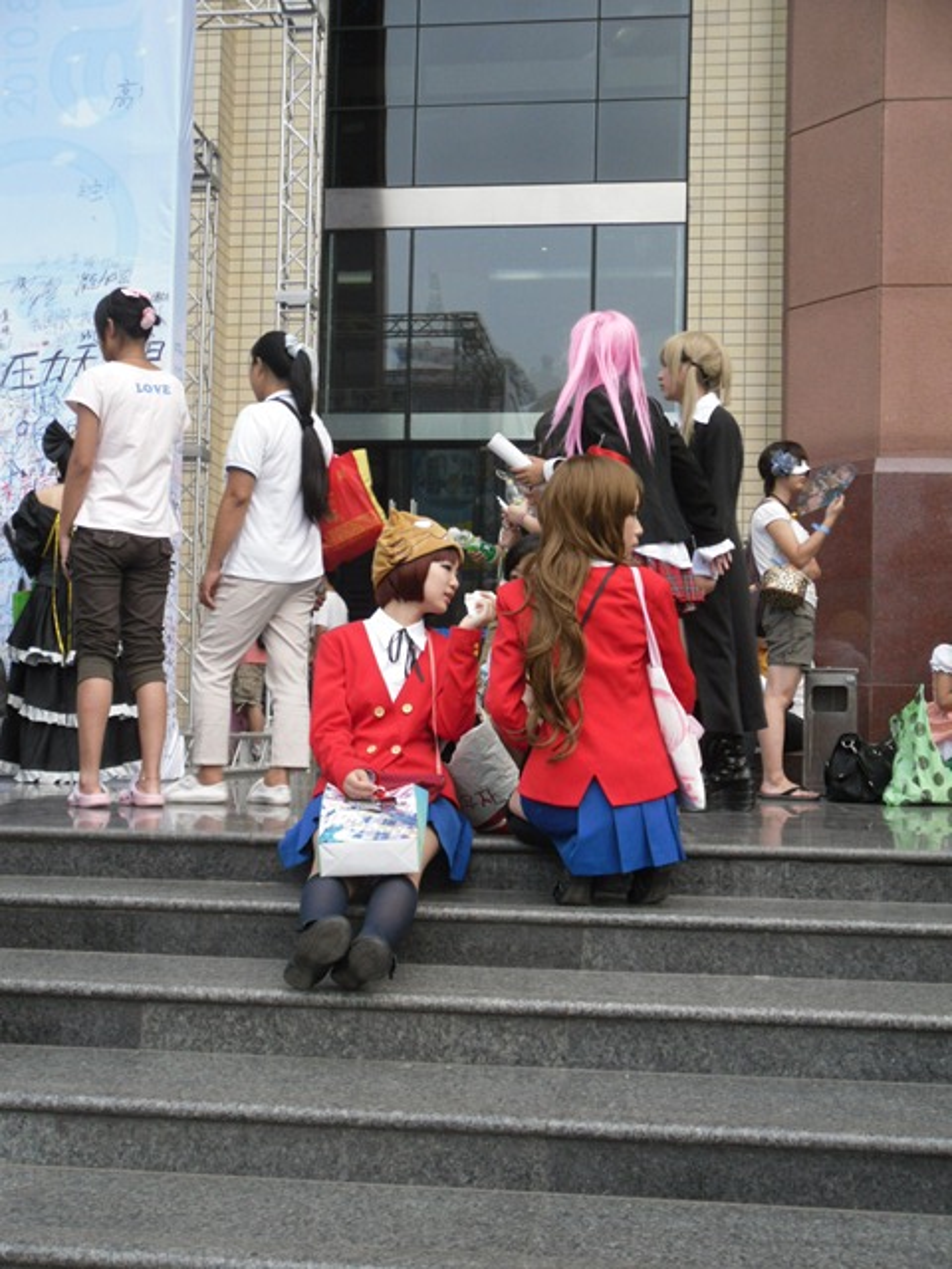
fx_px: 2053
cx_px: 476
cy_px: 634
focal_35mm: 56
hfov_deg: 26.1
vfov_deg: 34.3
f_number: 3.8
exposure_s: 1/90
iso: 100
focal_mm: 7.88
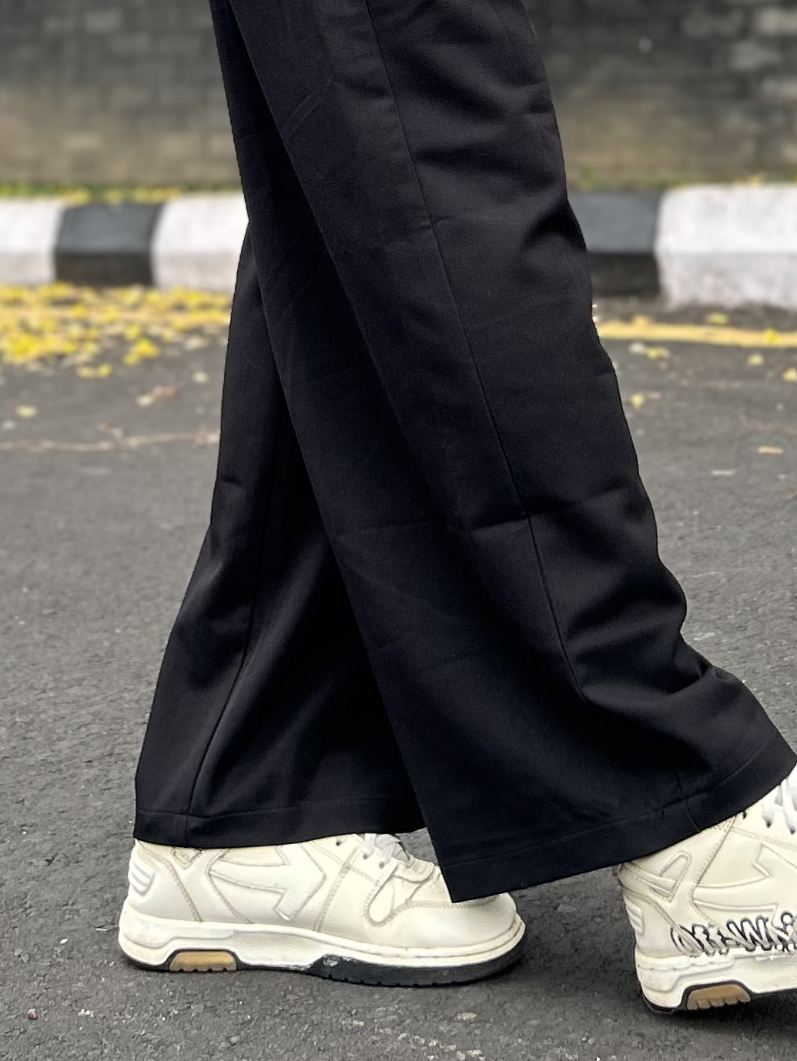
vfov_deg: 22.6
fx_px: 2332
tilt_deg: +9.1
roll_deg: +1.3
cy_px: -362
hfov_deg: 19.4
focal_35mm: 76
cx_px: 426
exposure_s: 1/342
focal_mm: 5.7
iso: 50
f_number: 1.5
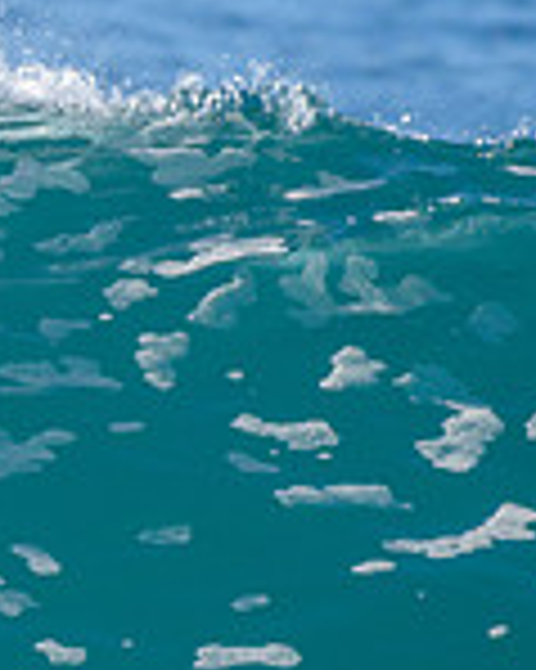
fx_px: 44404
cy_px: 530
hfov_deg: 0.7
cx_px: -814
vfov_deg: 0.9
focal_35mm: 2237
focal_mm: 500
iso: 180
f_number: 5.6
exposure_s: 1/2000
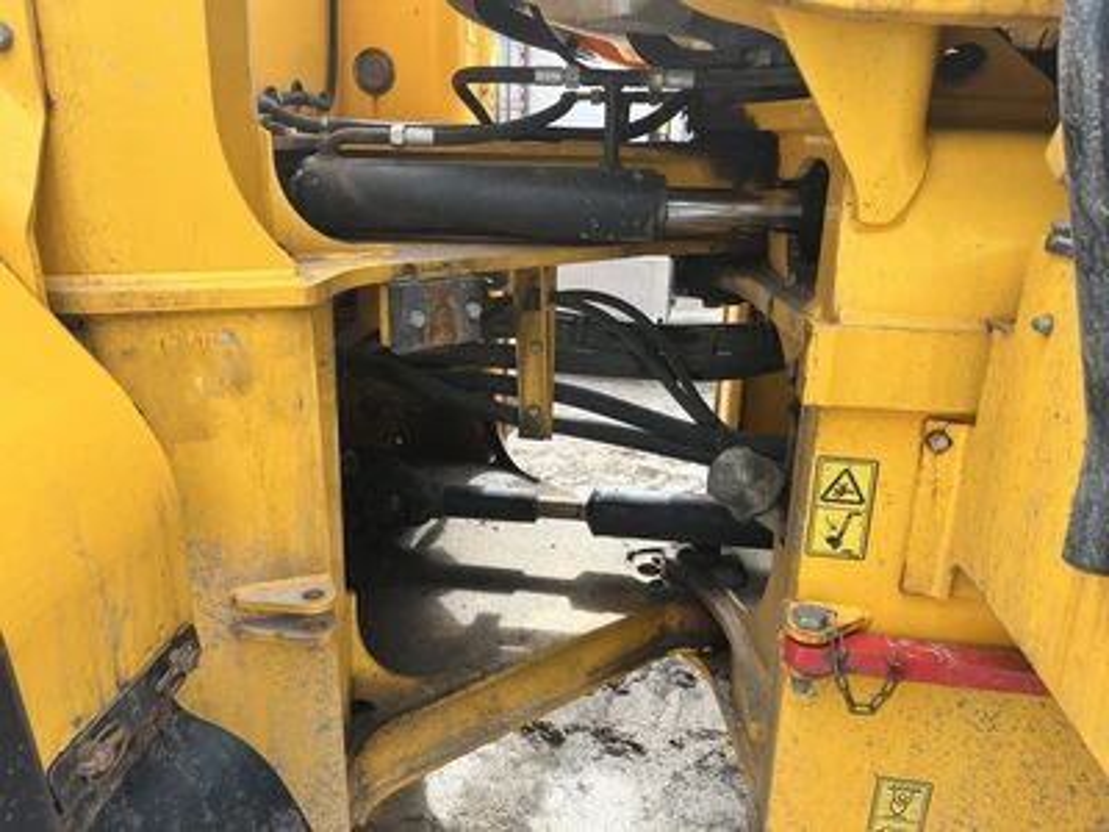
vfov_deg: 53.1
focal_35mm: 26
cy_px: 416
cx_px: 554
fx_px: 833
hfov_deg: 67.3
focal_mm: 5.1
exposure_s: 1/463
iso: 50
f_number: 1.6
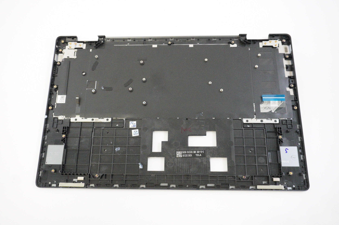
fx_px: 282
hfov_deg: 62.0
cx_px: 170
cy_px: 112
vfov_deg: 43.5
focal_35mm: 30
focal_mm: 20
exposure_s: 1/200
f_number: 5.6
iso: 8000
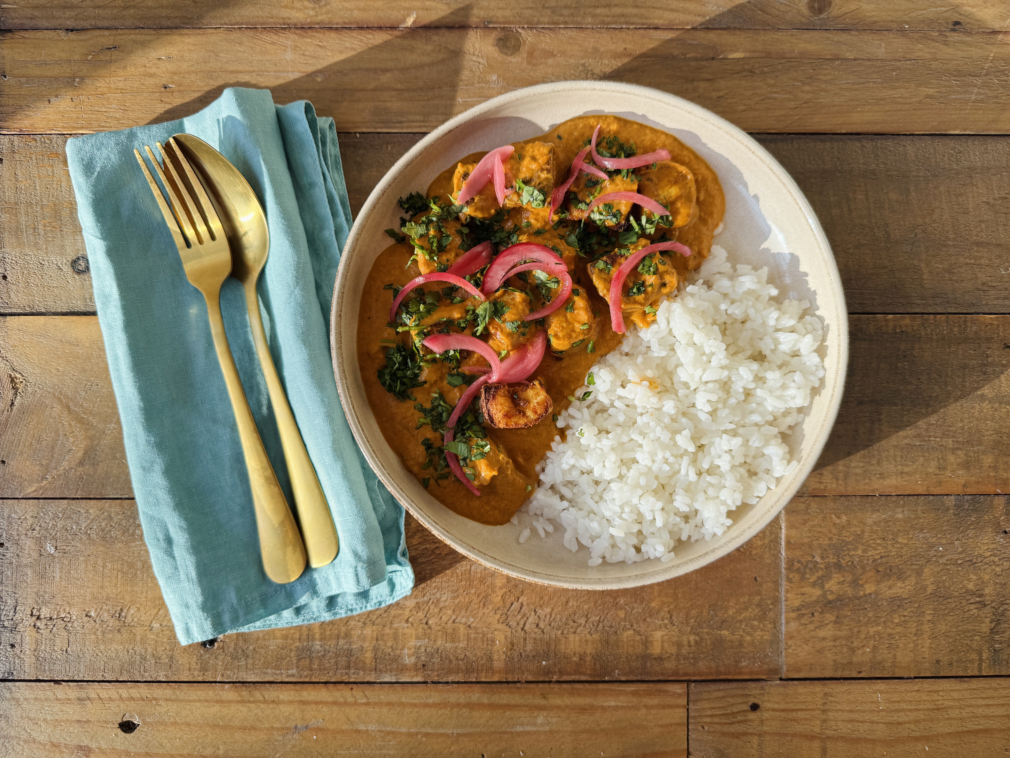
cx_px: 505
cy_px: 379
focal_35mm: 24
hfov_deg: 71.6
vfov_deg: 56.8
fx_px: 700
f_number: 1.78
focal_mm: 6.76
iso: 80
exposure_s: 1/1010
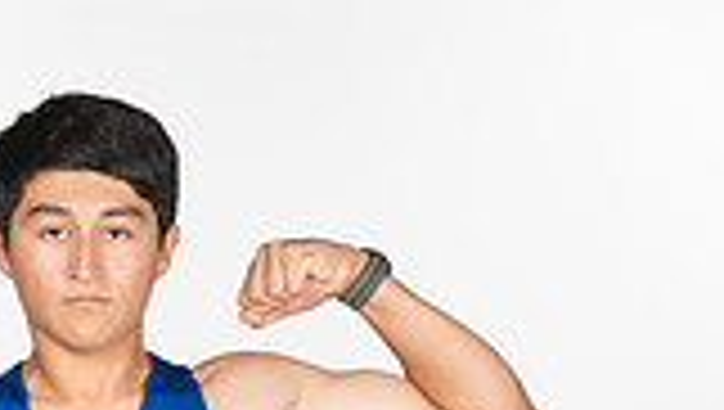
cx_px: 85
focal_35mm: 181
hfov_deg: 11.8
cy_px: 1009
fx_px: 3479
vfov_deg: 6.4
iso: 250
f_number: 7.1
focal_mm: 62
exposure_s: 1/400
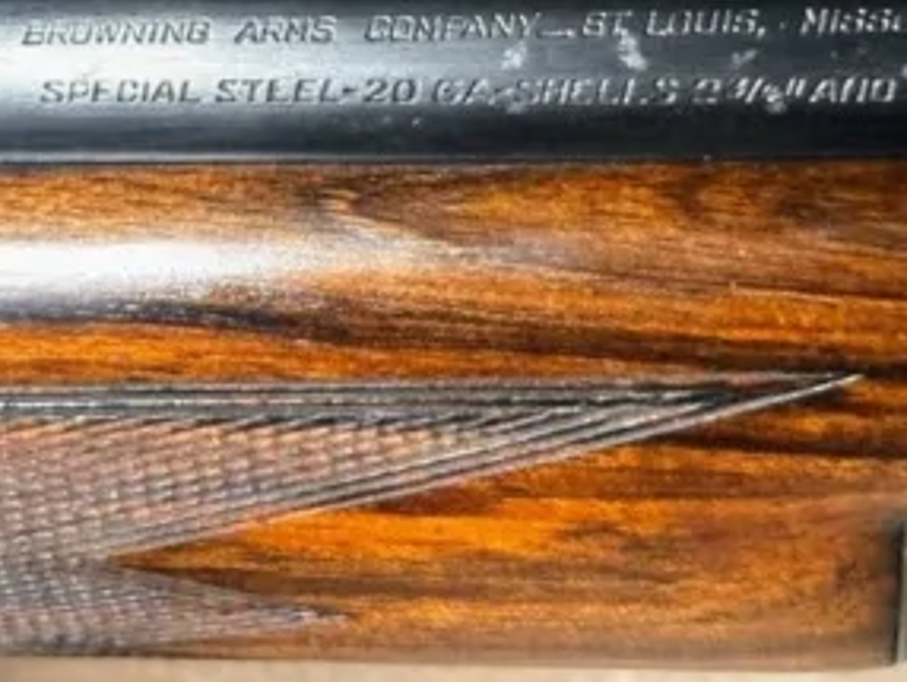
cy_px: 67
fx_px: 2858
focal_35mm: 109
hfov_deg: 18.0
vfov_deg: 13.5
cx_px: 400
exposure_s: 1/40
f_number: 1.6
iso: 320
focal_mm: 5.96
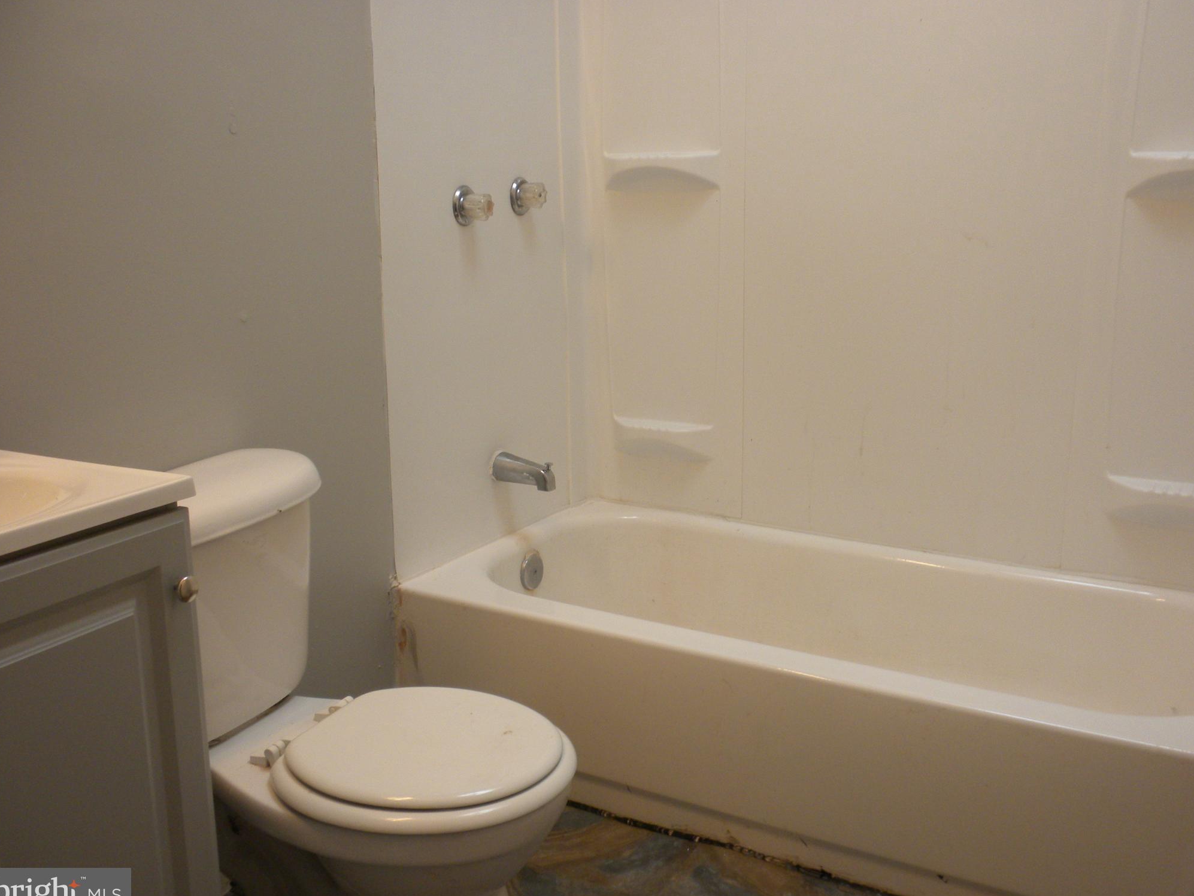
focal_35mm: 38
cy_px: 457
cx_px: 595
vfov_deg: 37.7
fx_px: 1311
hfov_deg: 49.0
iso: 137
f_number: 3.5
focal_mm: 6.6
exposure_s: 1/58
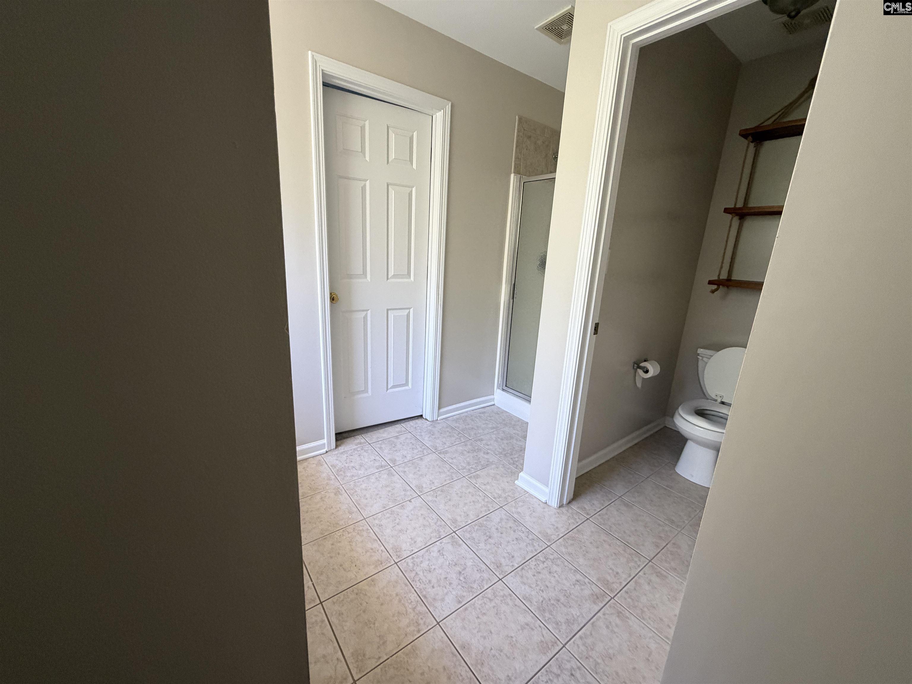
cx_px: 456
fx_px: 369
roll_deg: -2.3
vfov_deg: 85.7
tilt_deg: -14.4
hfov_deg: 102.1
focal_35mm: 14
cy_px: 342
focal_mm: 2.22
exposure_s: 1/71
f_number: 2.2
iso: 320
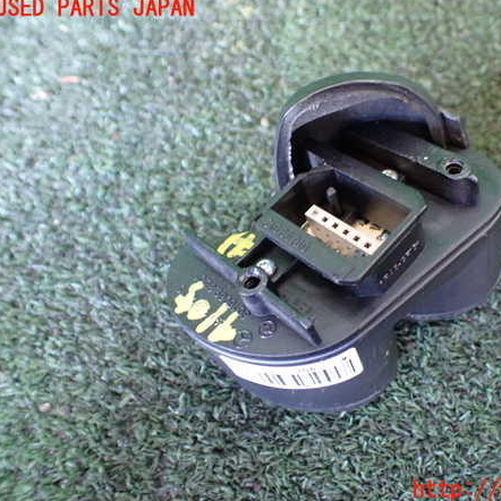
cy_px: 249
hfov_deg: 45.4
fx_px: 589
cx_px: 329
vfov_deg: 46.0
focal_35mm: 36
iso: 800
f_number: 2.3
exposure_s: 1/30
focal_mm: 5.4
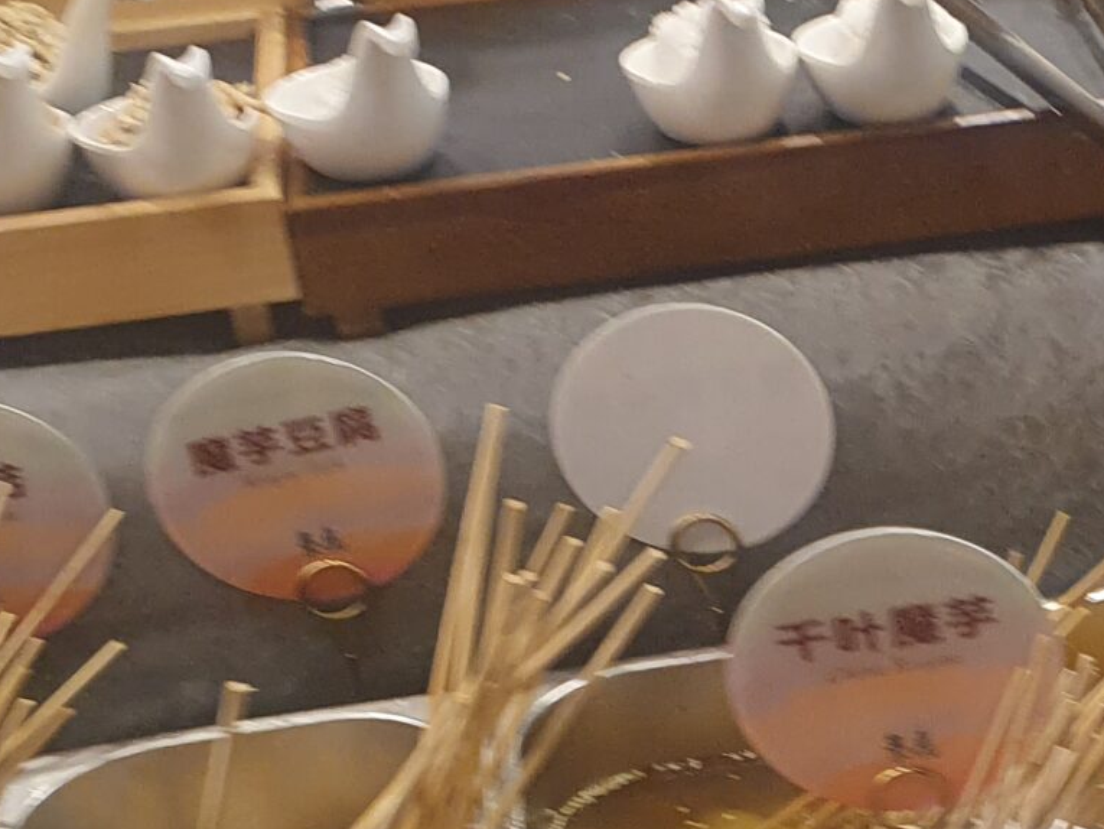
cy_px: 819
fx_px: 2775
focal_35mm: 87
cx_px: 1299
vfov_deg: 16.6
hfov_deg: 21.1
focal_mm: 4.32
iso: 125
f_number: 2.4
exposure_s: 1/100
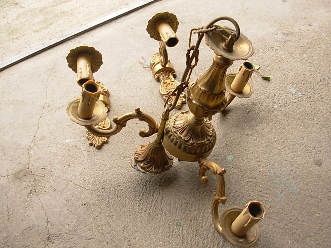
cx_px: 166
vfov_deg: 37.7
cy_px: 124
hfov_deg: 49.0
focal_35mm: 38
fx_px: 363
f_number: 2.9
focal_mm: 6.3
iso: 50
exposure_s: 1/49.4
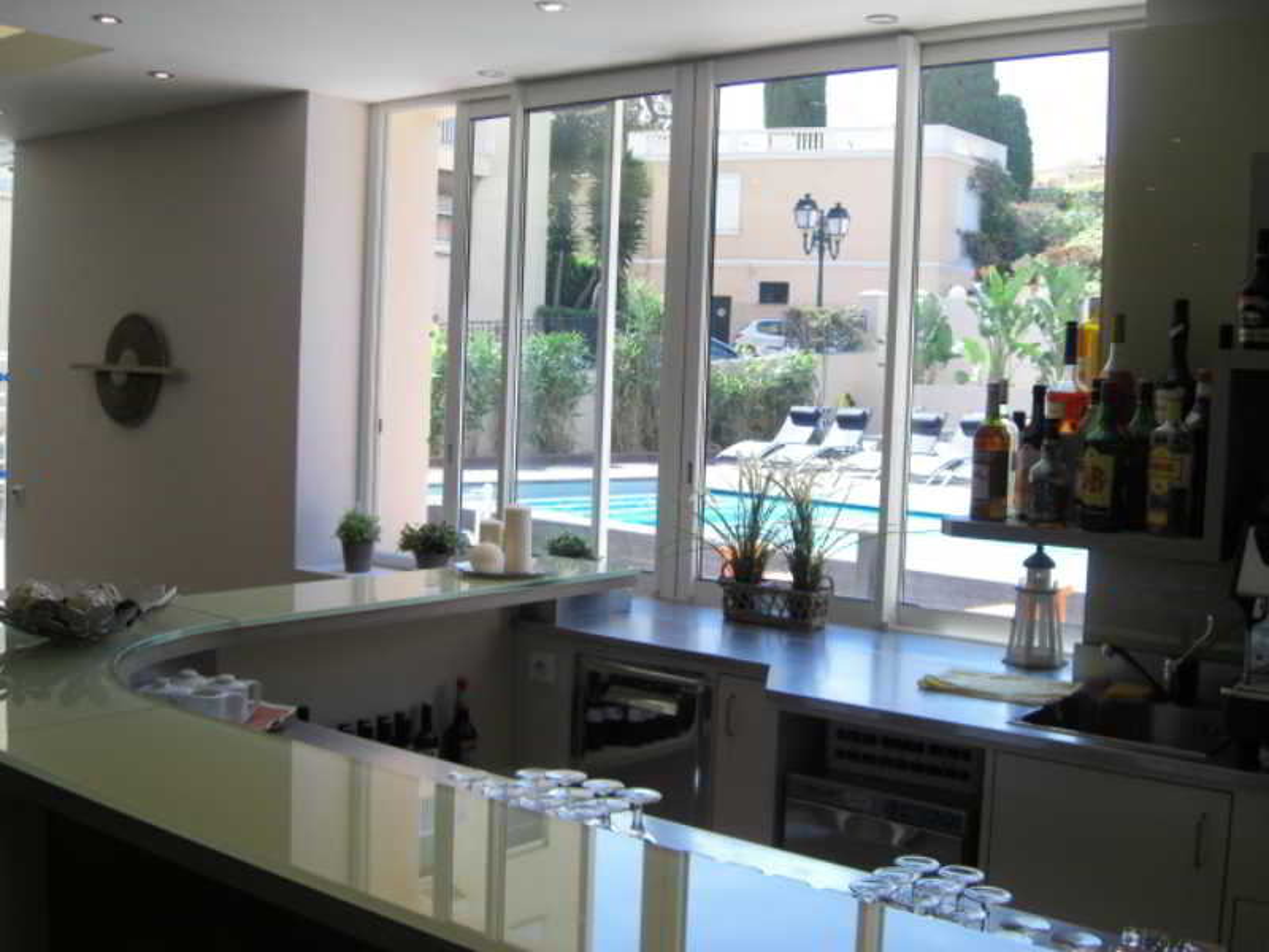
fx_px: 1393
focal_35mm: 38
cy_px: 476
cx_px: 634
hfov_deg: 49.0
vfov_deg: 37.7
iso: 80
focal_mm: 7.9
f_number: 2.8
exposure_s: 1/250
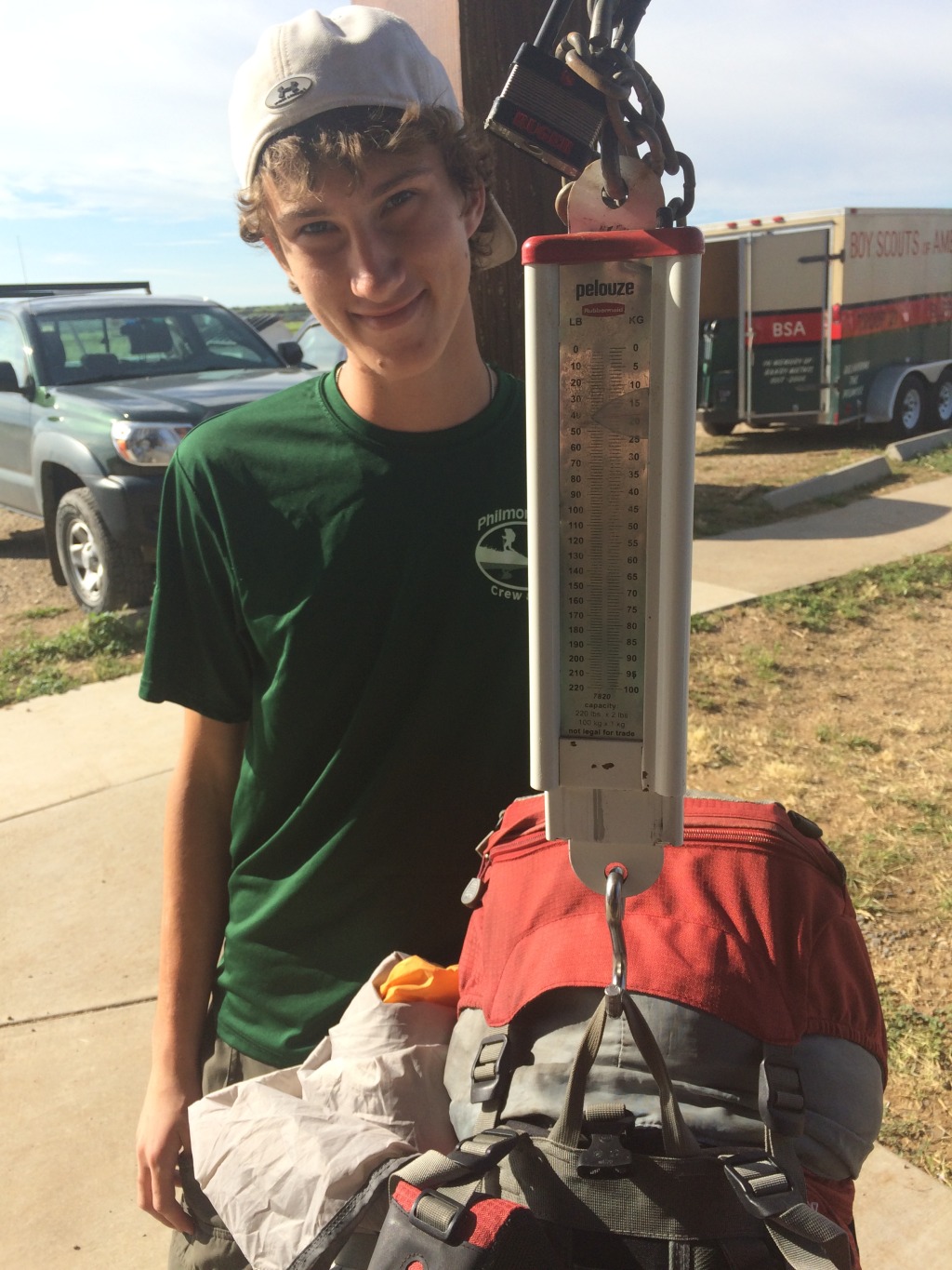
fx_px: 1063
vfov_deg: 61.7
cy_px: 635
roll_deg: +2.8
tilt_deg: -17.0
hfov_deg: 48.2
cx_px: 476
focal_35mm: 29
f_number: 2.2
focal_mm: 4.15
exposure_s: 1/1208
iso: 32
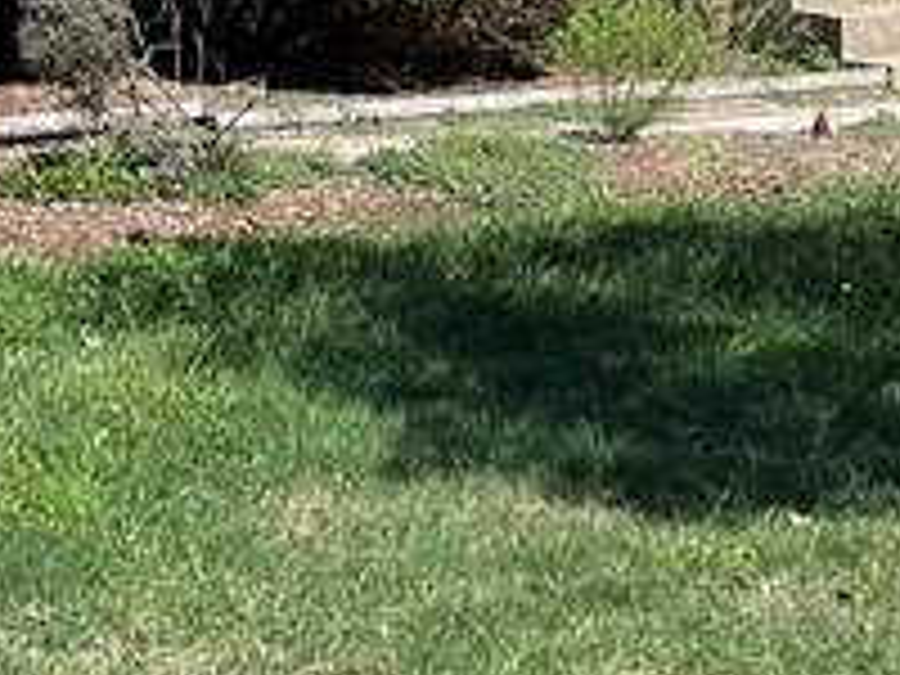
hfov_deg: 14.1
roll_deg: +0.9
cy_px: -513
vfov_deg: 10.5
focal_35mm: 133
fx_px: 3458
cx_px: -320
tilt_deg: +1.6
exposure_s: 1/2387
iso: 32
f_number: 1.6
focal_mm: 5.1
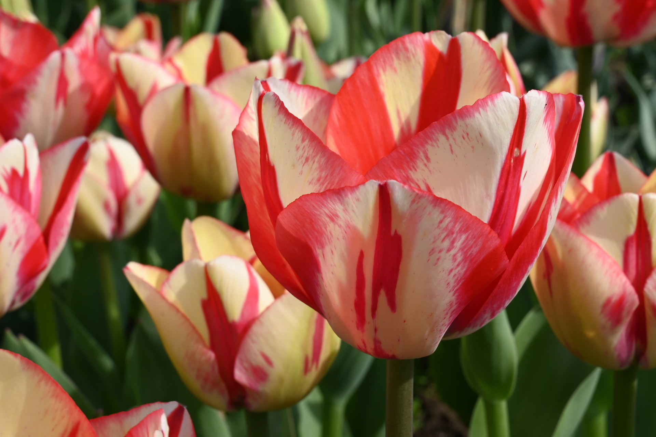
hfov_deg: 38.2
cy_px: 218
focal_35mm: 52
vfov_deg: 26.0
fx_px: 947
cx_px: 328
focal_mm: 52
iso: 100
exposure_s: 1/60
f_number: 16
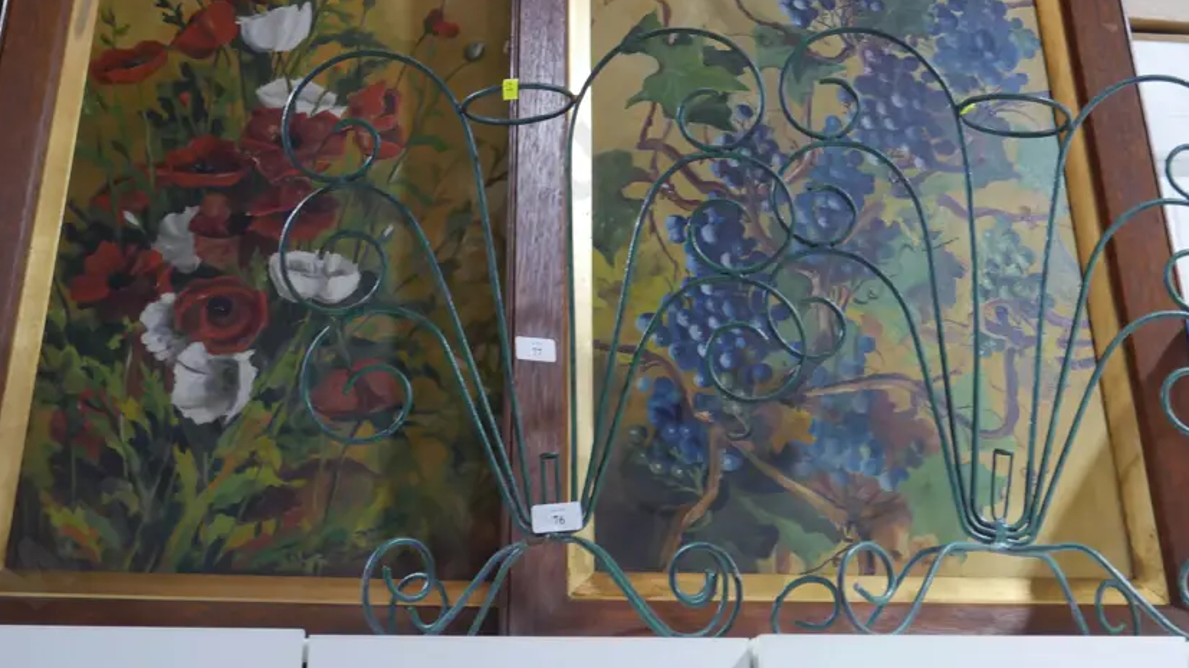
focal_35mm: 54
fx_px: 1702
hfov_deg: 38.5
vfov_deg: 22.0
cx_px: 588
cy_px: 154
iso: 1250
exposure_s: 1/60
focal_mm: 20
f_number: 4.4
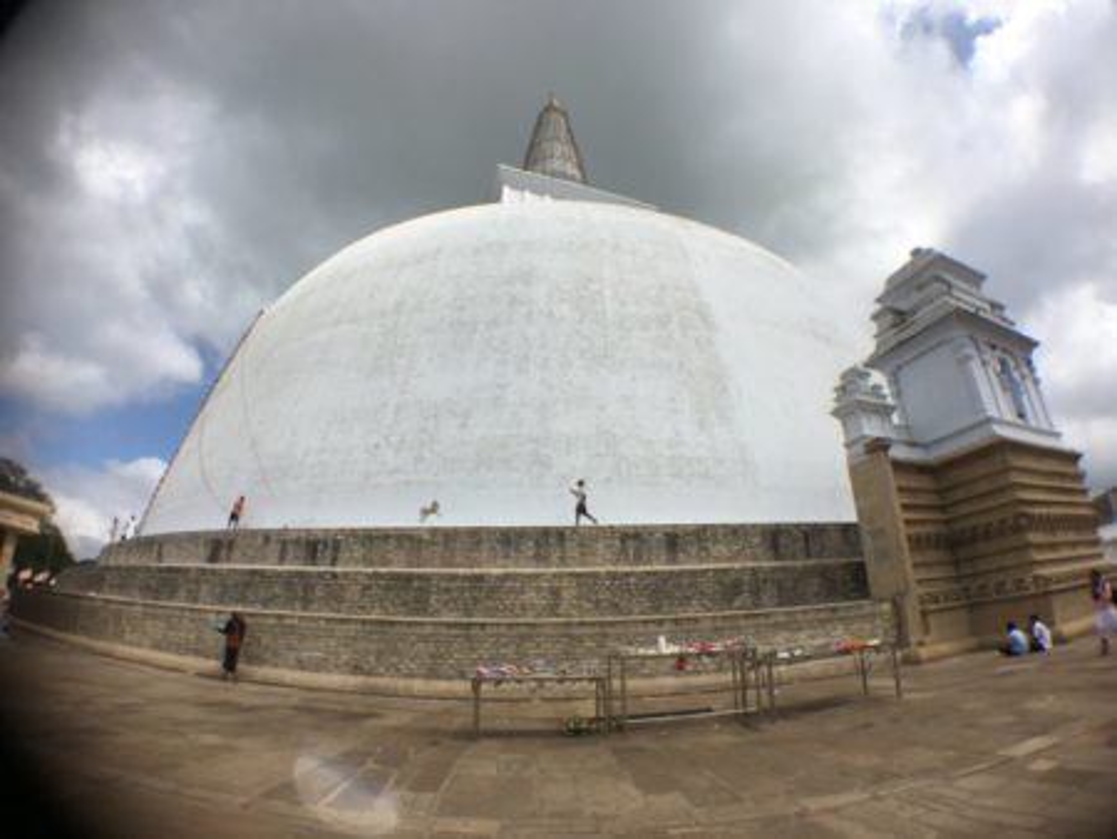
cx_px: 558
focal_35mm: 29
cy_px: 420
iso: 25
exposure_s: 1/2564
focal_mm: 4.15
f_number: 2.2
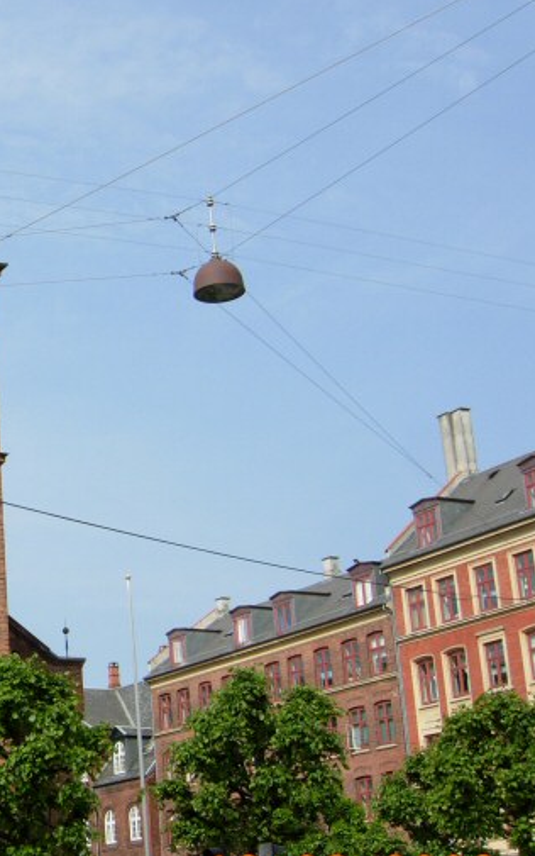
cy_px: 421
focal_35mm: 68
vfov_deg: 30.2
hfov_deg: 17.7
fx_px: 1585
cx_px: -203
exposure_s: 1/342
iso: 50
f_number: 5.4
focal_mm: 7.5
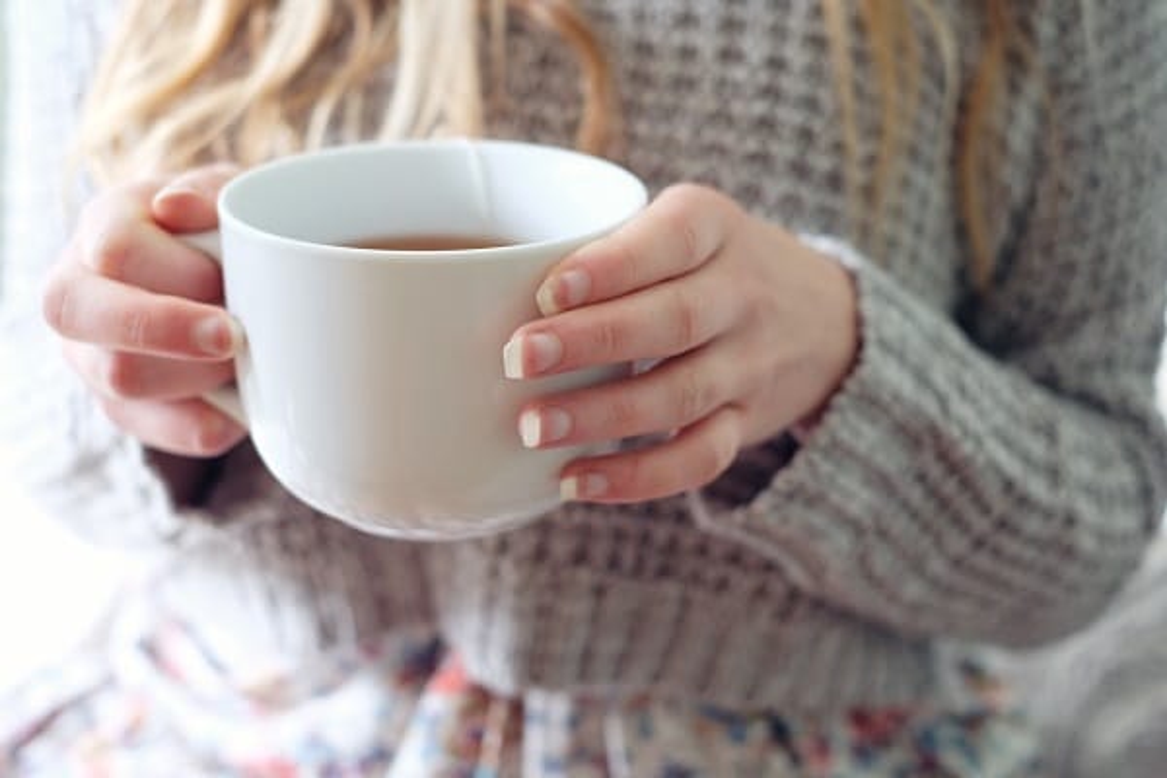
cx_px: 584
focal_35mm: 53
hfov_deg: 37.5
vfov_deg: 25.5
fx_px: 1718
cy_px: 389
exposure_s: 1/34
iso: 400
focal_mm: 35
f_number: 2.8
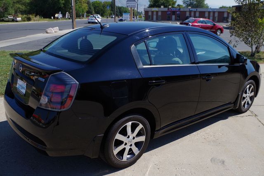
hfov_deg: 55.8
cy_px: 88
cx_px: 132
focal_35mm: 34
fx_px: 249
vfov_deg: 38.9
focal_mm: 23.13
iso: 200
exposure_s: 1/400
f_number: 8
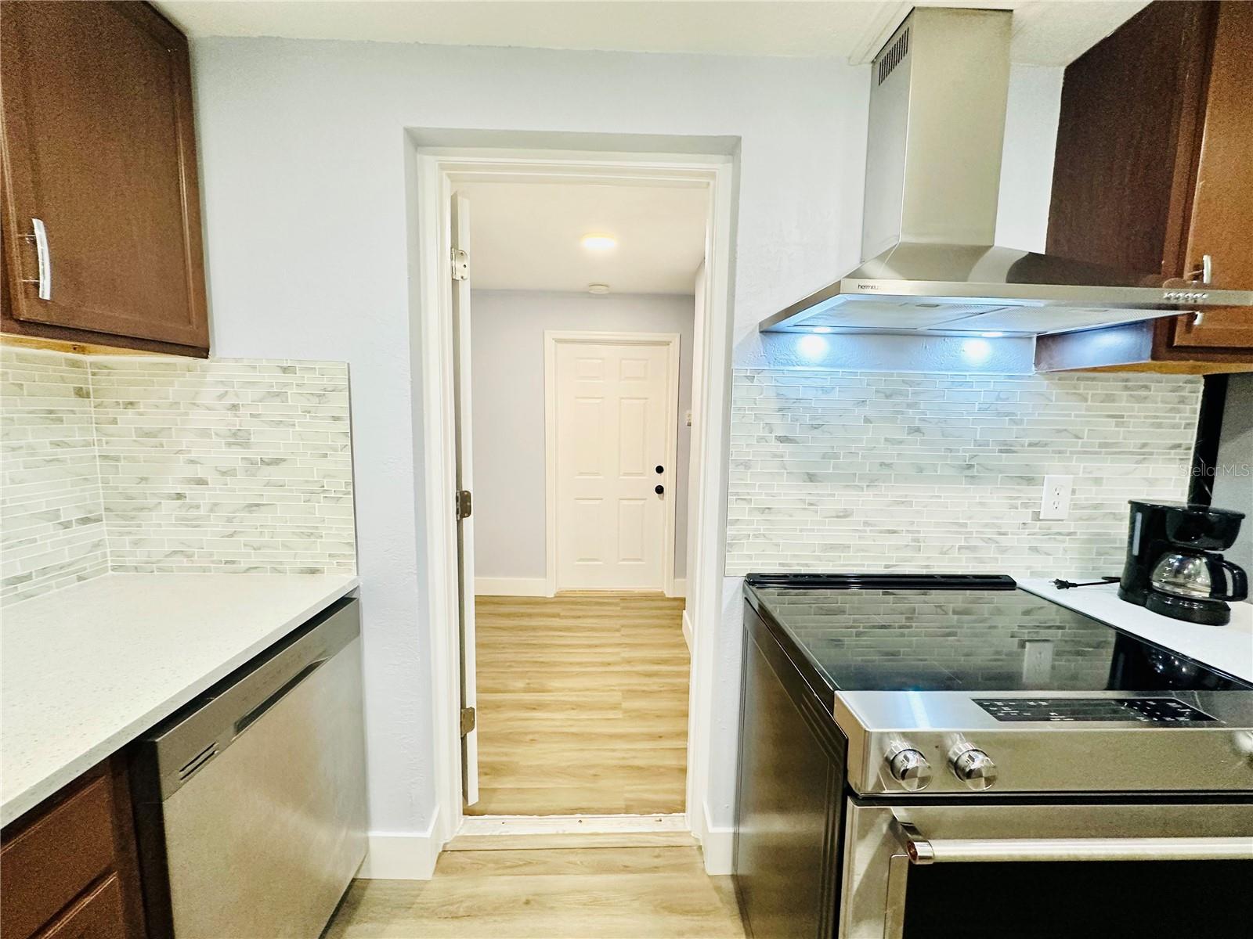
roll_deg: -0.7
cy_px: 470
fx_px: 507
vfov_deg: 85.7
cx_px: 626
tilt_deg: -5.8
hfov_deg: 102.1
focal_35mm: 14
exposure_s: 1/120
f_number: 2.2
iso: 250
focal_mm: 2.22
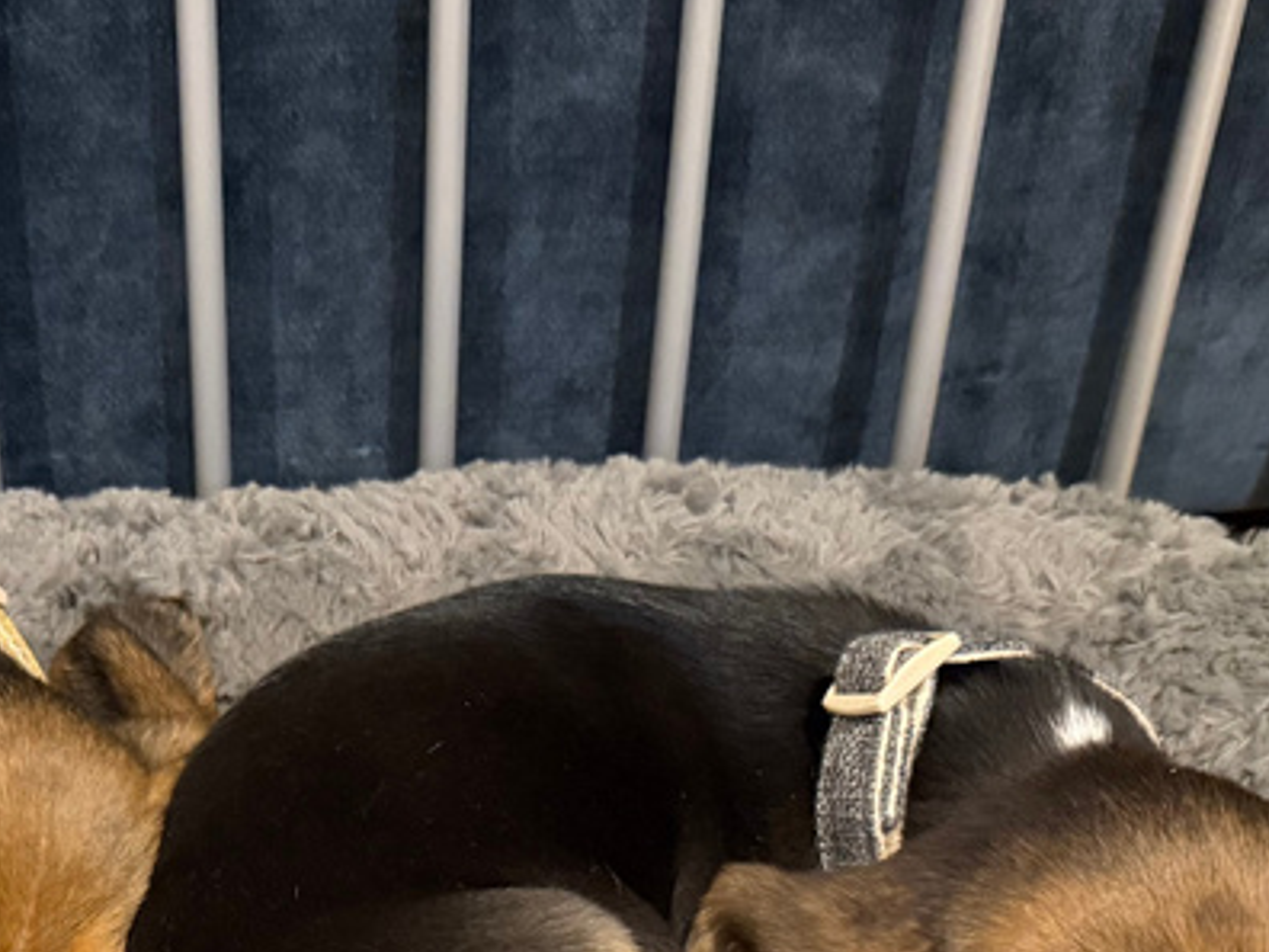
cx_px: 231
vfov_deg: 22.3
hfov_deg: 30.3
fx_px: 2273
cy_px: 1045
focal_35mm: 62
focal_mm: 6.8
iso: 1000
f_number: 1.8
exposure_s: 1/40
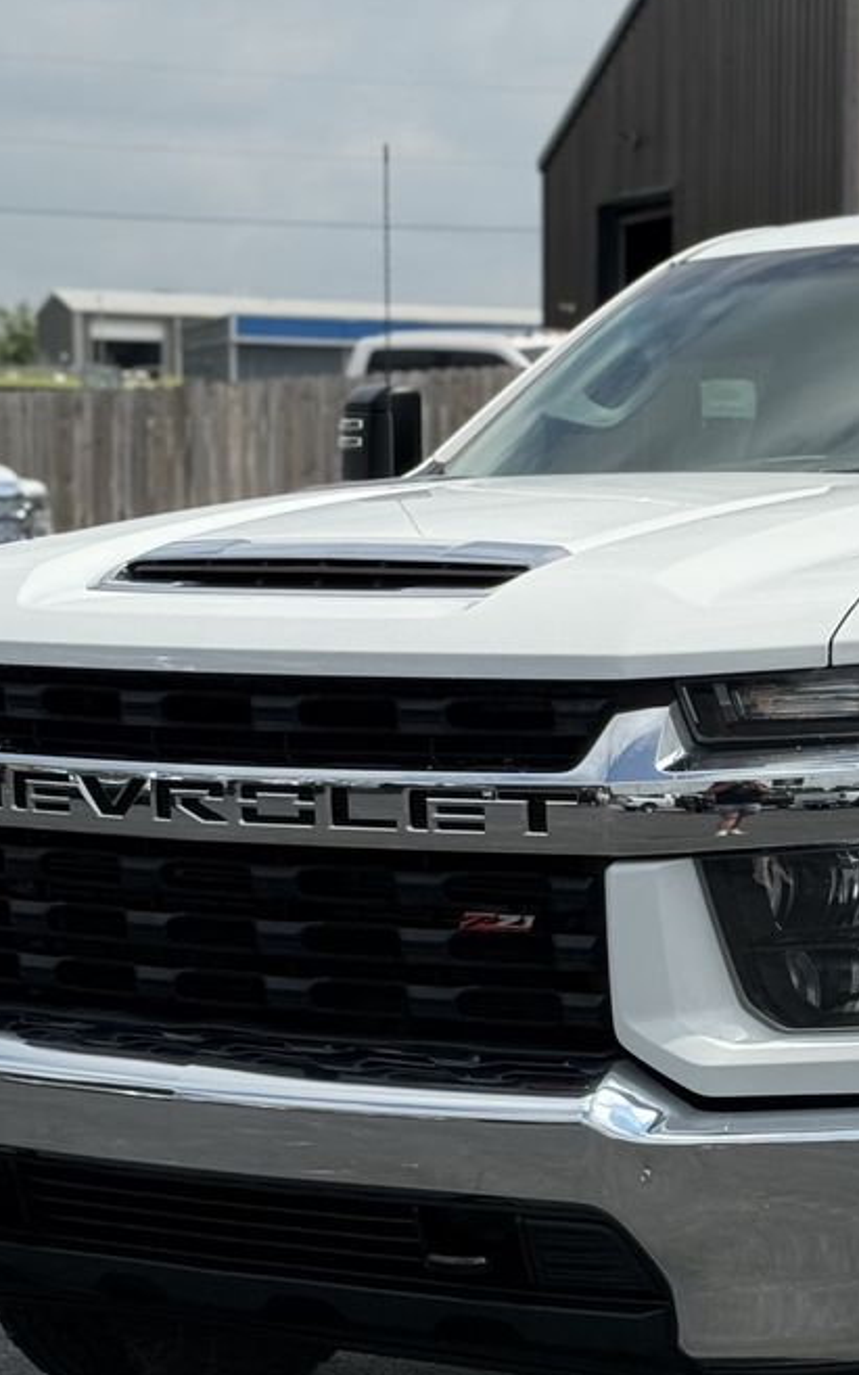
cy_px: 955
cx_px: 936
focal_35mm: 99
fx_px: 3710
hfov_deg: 13.0
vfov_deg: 20.9
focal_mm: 6.76
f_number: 1.78
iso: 64
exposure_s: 1/7143
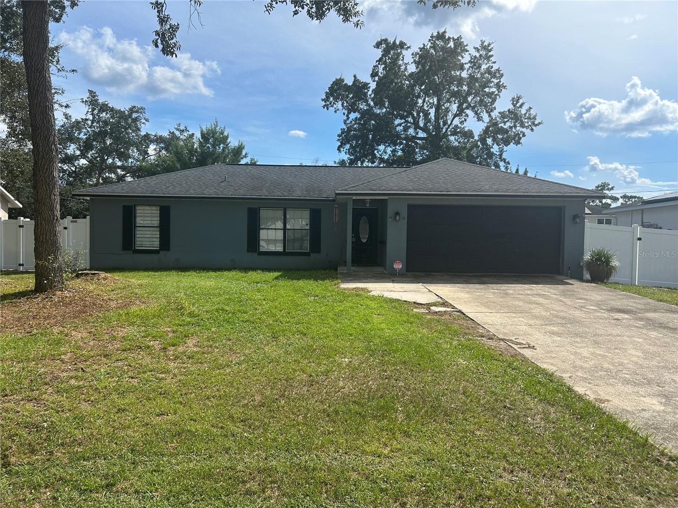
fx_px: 509
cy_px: 254
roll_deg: -0.8
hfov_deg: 67.3
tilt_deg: -1.0
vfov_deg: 53.1
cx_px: 339
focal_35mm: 26
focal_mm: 5.7
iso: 50
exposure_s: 1/4274
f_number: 1.5
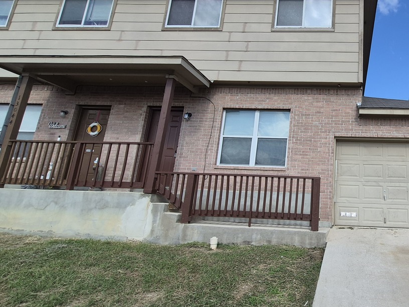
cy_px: 135
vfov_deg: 58.7
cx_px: 337
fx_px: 272
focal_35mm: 23
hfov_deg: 66.0
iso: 50
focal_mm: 1.74
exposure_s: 1/1996
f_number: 2.2
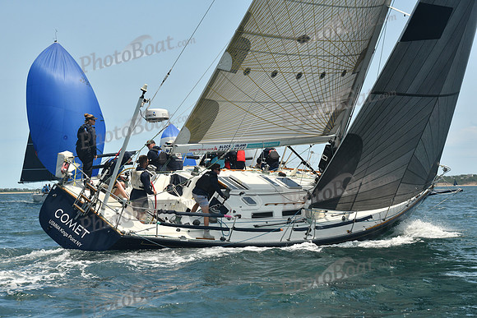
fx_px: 1219
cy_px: 159
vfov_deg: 14.9
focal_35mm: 92
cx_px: 238
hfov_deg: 22.1
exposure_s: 1/640
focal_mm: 92
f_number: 8
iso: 320
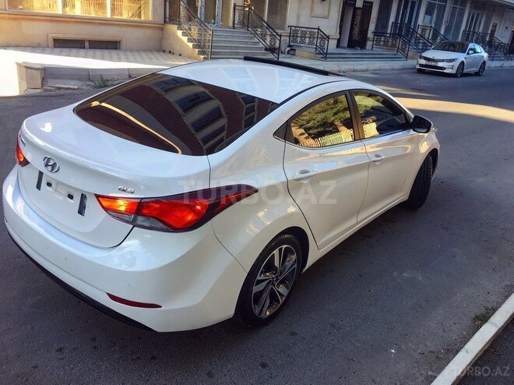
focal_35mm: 29
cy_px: 192
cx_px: 257
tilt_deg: -20.1
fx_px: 430
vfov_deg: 48.2
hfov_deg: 61.7
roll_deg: -6.2
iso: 25
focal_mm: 4.15
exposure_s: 1/109
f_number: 2.2
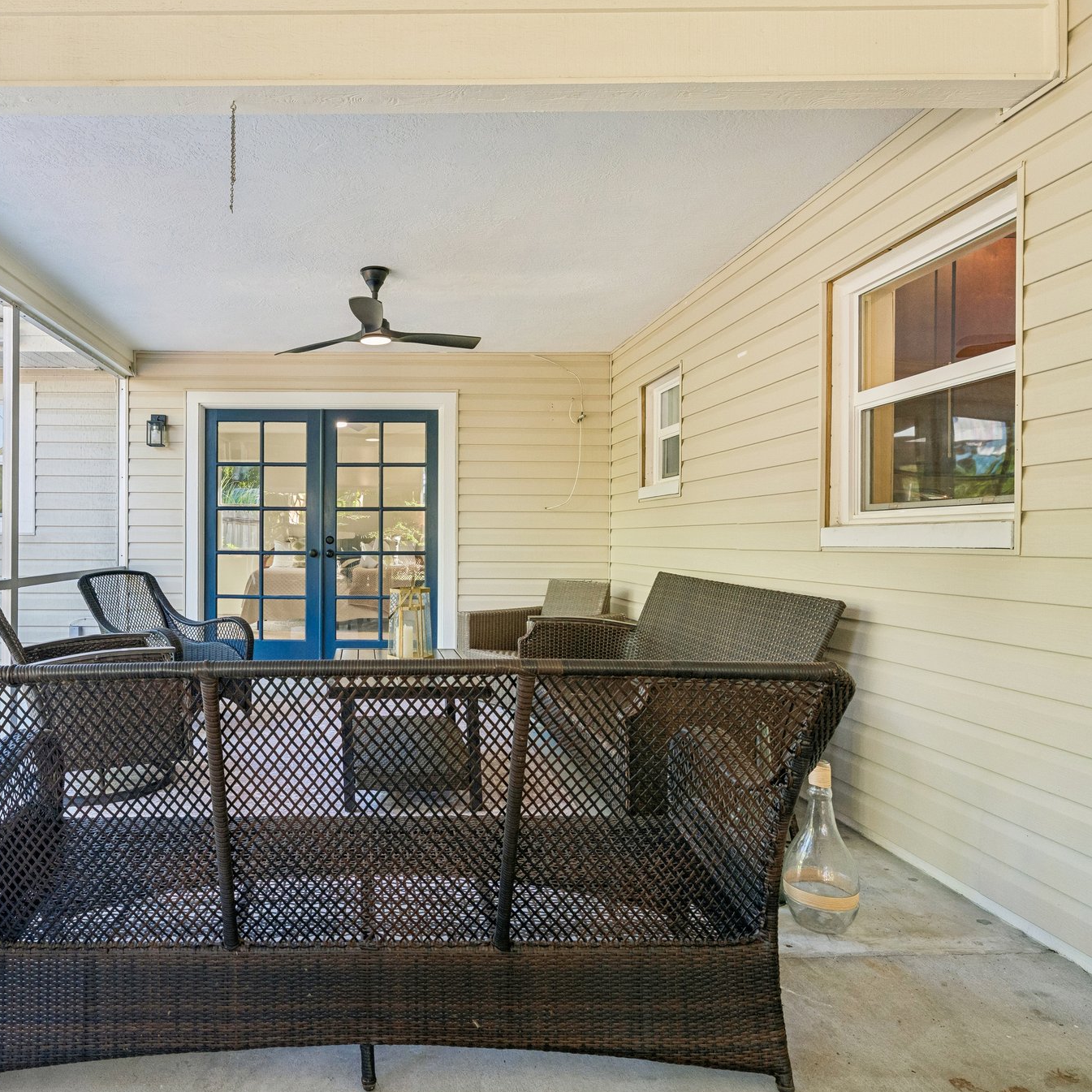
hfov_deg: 68.0
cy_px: 547
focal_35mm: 22
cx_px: 378
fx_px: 785
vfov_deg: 69.6
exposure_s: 1/40
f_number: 8
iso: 800
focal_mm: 17
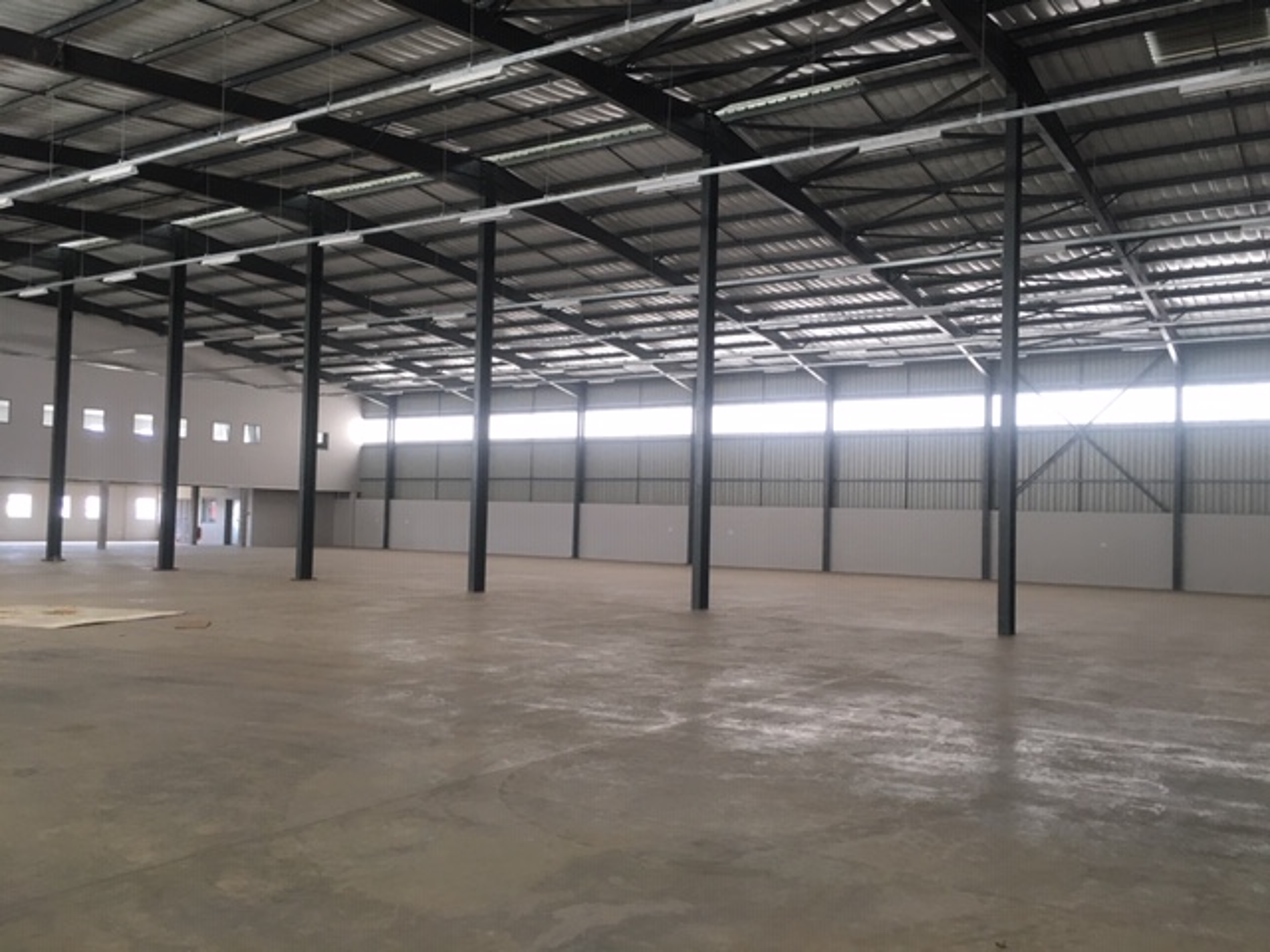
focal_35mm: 29
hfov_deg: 61.7
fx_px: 1064
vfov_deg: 48.2
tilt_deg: +1.8
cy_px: 476
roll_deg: -1.2
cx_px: 635
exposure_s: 1/30
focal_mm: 4.15
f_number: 2.2
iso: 40
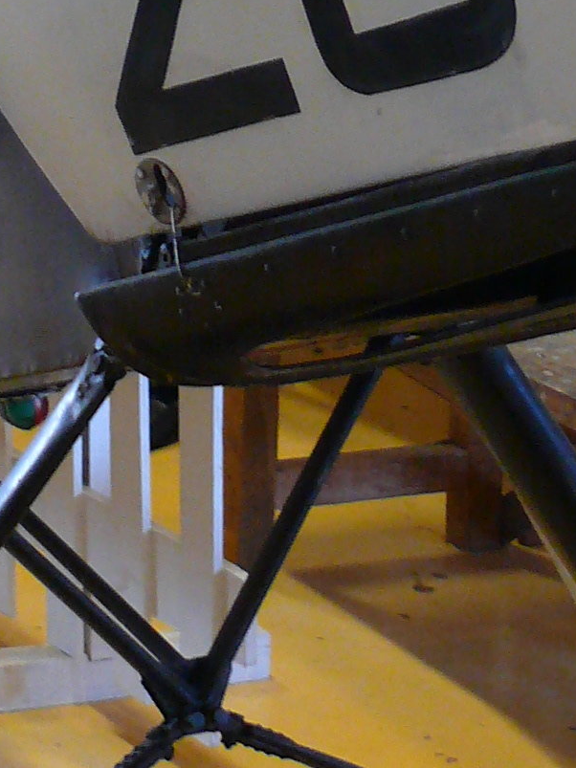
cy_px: -165
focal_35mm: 159
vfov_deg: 12.1
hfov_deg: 9.3
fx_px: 3529
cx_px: 58
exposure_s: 1/20
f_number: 2.8
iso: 200
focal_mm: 7.4
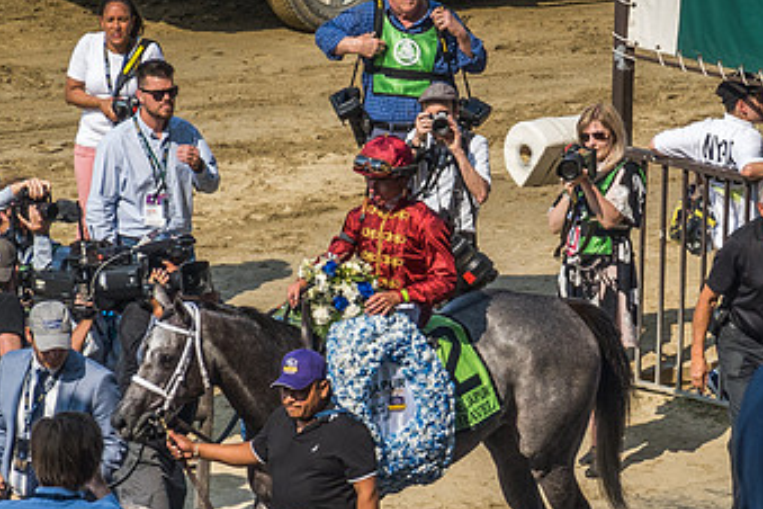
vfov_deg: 2.5
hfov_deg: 3.7
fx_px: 11720
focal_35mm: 553
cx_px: 407
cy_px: 271
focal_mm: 72
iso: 100
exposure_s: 1/800
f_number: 4.5
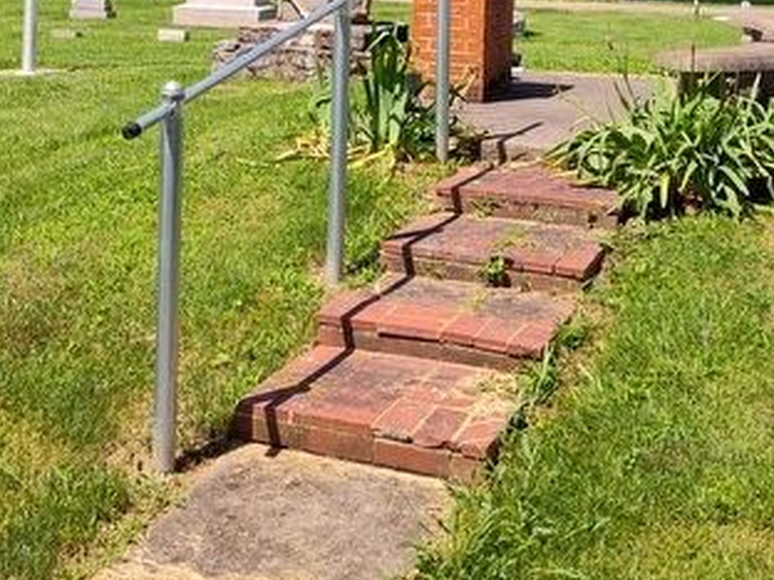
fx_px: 1319
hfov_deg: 32.7
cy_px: -126
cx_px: 337
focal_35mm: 59
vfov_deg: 22.7
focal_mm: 5.56
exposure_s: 1/1263
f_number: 1.8
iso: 100
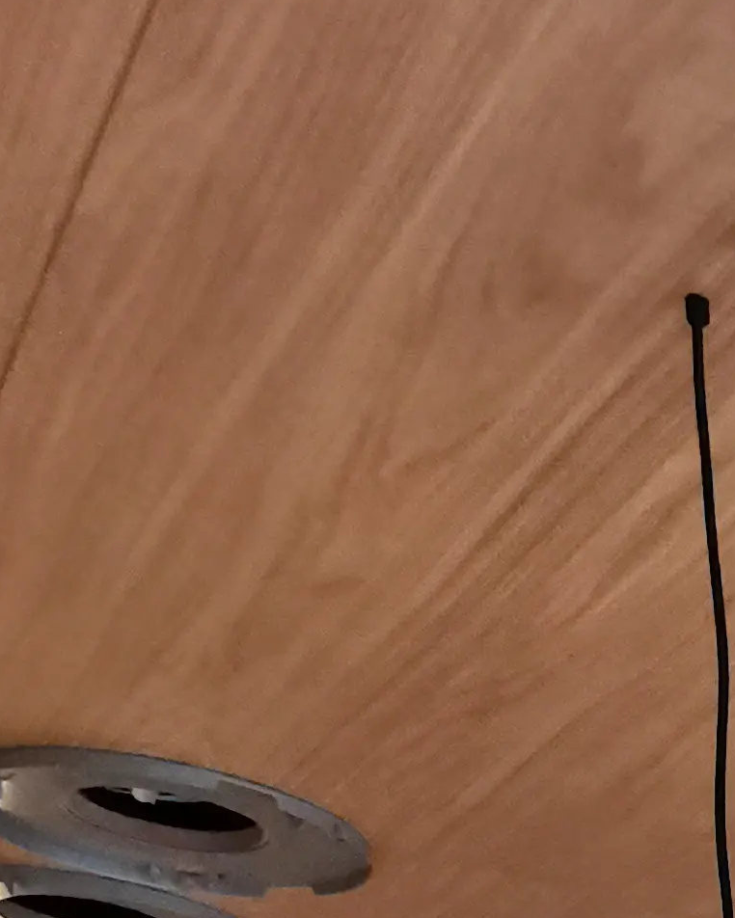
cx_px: 1450
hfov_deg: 15.0
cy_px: 2001
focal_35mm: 84
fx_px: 2283
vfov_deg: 15.9
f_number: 2.2
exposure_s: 1/60
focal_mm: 2.35
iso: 200
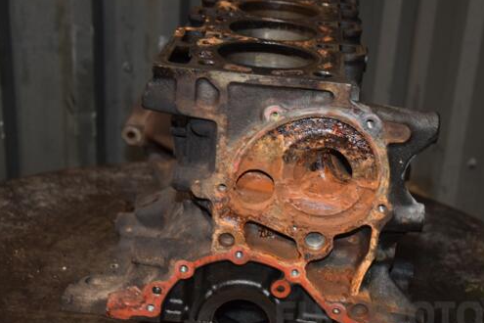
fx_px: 855
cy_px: 186
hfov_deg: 31.6
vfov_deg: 21.4
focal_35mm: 64
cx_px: 258
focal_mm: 35
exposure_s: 1/60
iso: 800
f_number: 5
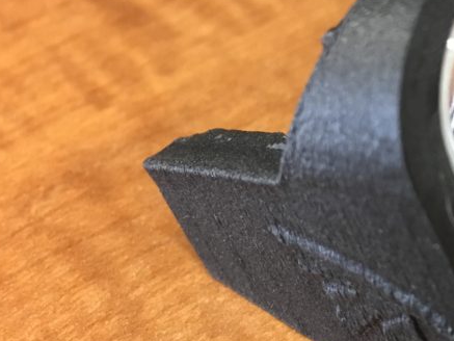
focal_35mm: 68
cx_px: 473
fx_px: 892
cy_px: 218
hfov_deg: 26.7
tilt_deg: -46.4
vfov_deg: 21.6
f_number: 2.2
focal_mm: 4.15
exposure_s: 1/15
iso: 200
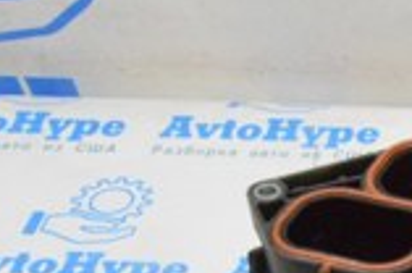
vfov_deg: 11.2
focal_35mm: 110
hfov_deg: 16.1
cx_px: 709
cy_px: 545
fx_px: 1256
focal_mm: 18
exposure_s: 1/15
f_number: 20
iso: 6400
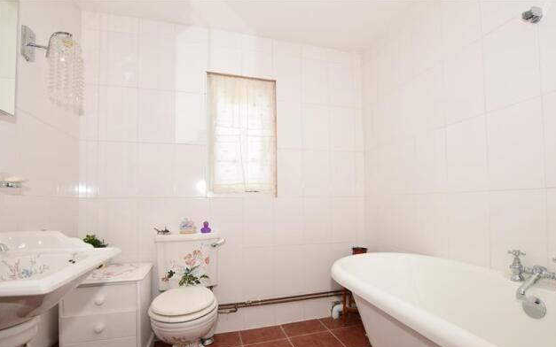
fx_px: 242
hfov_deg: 97.8
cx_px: 285
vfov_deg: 71.1
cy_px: 190
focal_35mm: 16
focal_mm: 10
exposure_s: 1/125
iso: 400
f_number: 5.6
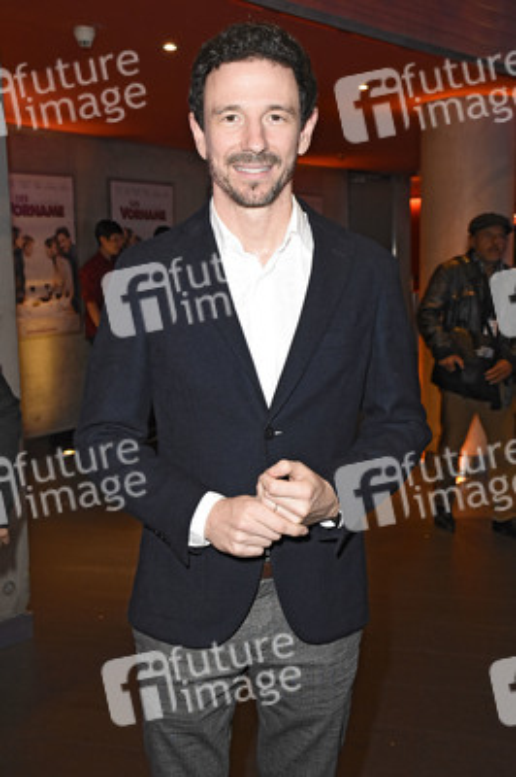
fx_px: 969
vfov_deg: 43.6
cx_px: 258
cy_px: 388
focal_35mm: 45
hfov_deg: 29.8
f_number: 6.3
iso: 3200
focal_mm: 30
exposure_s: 1/60
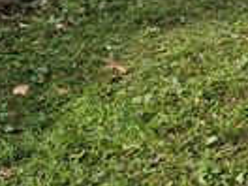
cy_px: -151
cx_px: 432
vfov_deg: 13.1
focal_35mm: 102
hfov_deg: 16.5
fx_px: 731
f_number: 2
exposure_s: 1/245
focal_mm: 5.9
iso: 25
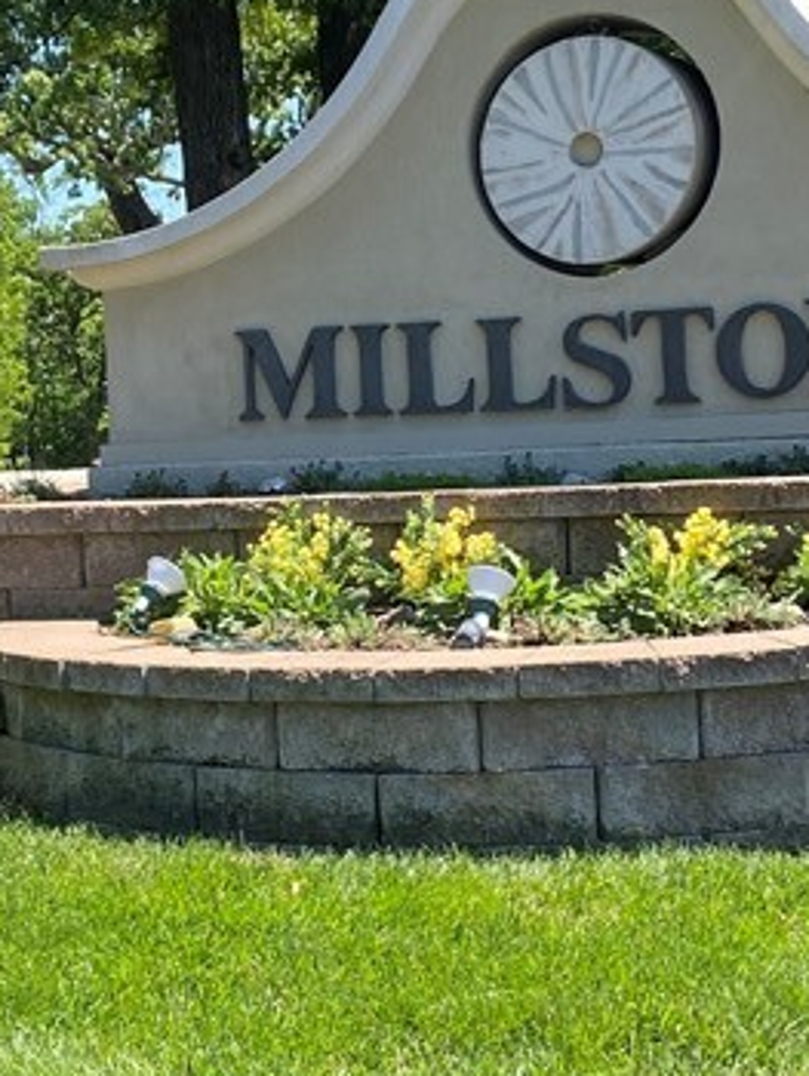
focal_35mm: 76
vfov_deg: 25.6
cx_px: 424
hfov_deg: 19.4
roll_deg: +2.9
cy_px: 470
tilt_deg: -2.2
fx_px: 2365
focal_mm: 4.25
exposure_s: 1/767
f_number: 1.8
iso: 32
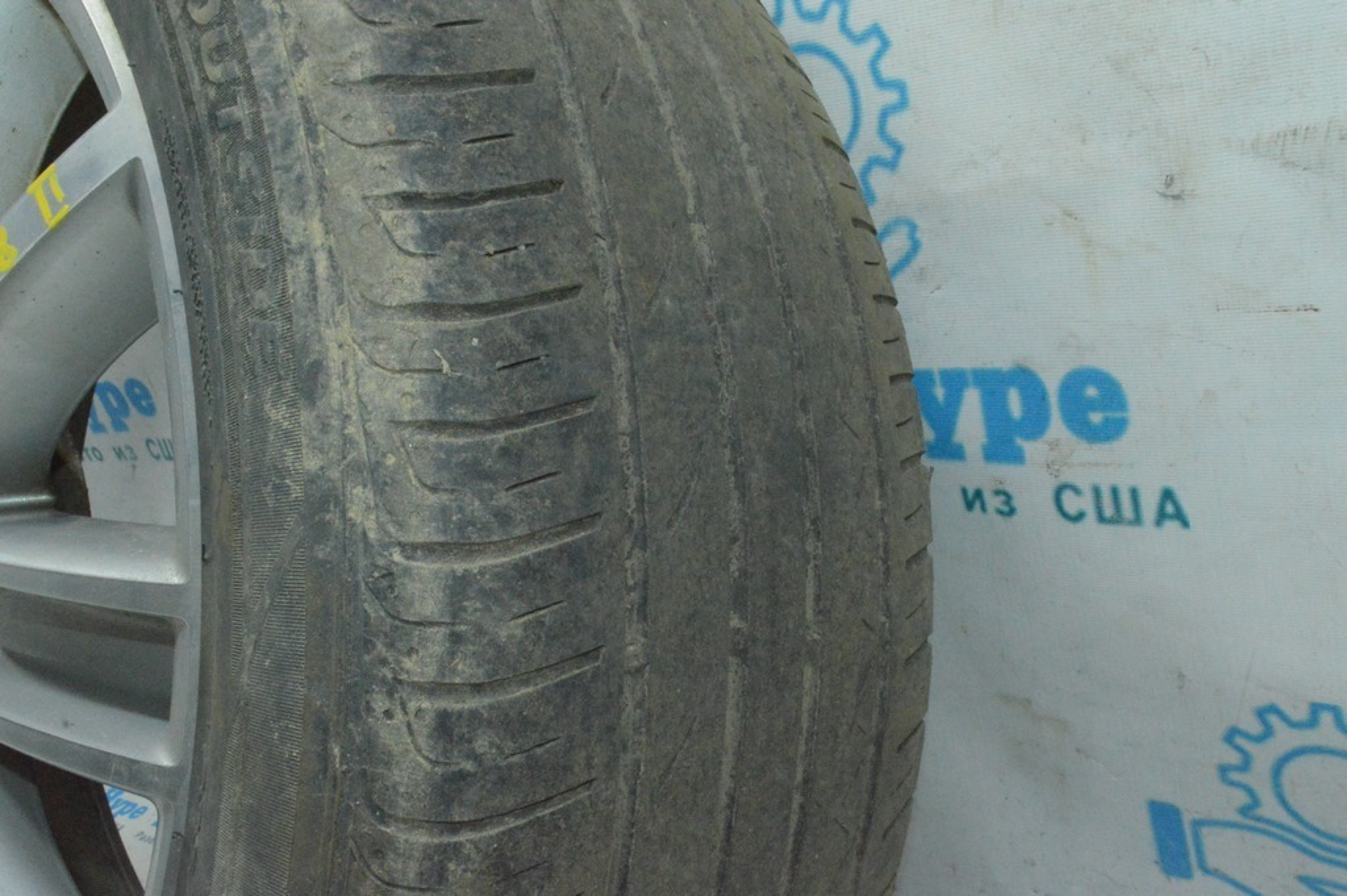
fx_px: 1402
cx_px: 674
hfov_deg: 51.3
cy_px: 448
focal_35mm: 38
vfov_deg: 35.4
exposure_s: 1/50
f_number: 25
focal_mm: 25
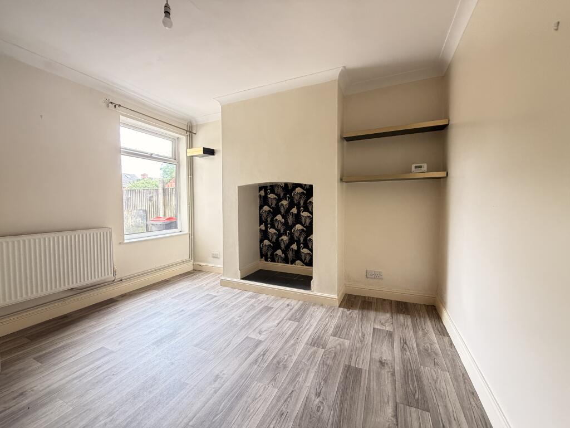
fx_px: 231
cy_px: 214
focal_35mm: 14
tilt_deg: -3.1
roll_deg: +1.4
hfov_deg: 102.1
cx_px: 285
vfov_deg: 85.7
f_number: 2.2
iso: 320
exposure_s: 1/78
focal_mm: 2.22
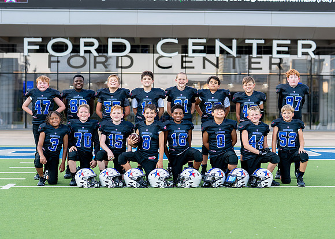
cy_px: 131
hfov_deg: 28.1
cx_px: 168
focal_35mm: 70
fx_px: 668
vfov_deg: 20.3
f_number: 2
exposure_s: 1/800
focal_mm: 50
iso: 200
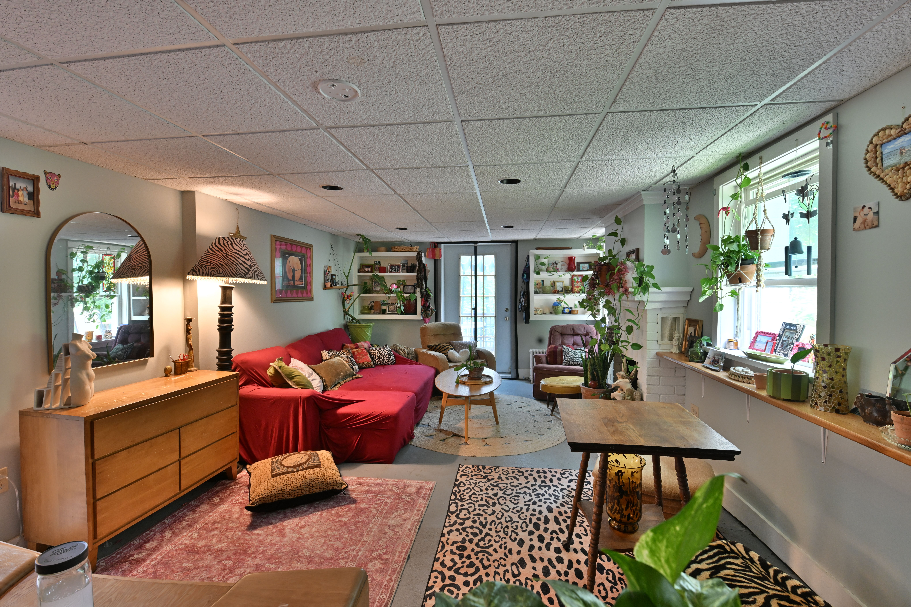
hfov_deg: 100.4
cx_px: 456
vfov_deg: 77.3
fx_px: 380
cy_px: 304
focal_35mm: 15
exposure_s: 1/6
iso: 1600
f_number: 7.1
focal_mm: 15
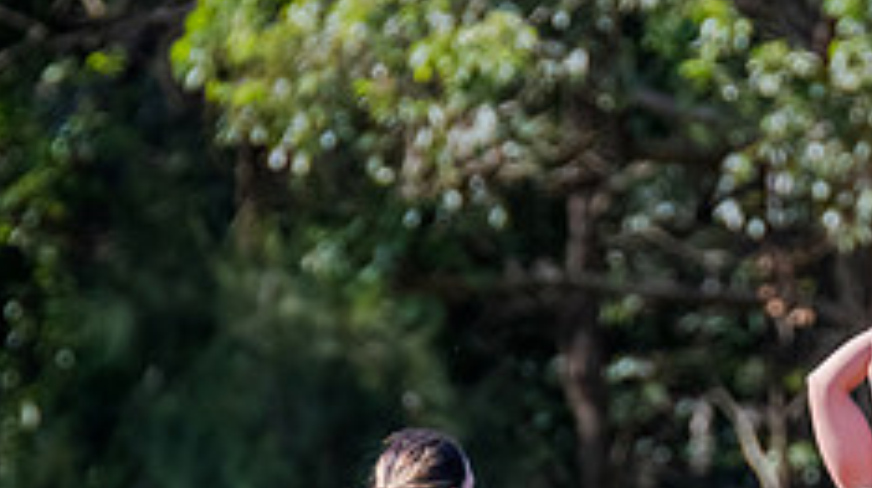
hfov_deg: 1.6
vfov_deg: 0.9
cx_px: 961
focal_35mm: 1365
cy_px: 685
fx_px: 31526
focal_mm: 420
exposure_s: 1/1600
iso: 800
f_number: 5
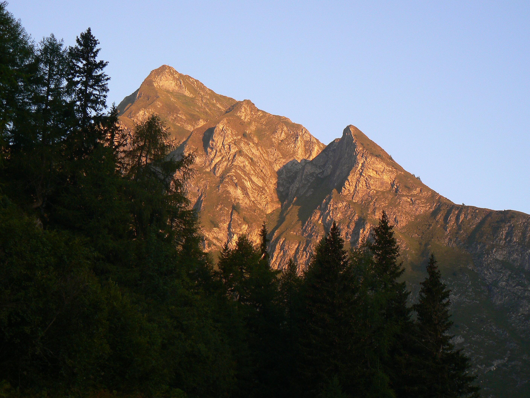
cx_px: 265
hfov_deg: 25.7
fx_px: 1164
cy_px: 199
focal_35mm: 76
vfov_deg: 19.4
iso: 80
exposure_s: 1/100
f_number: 4
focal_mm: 12.6
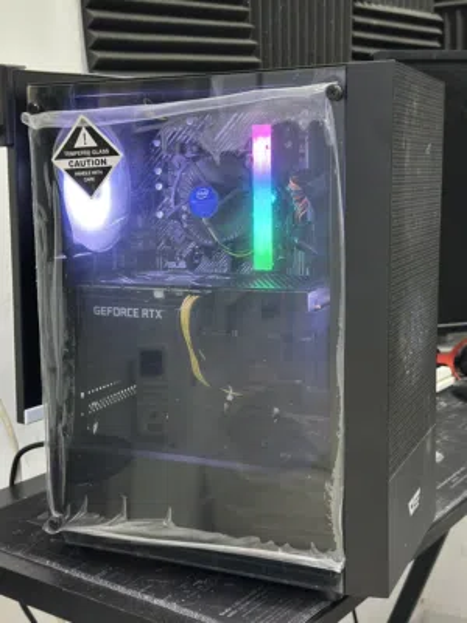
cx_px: 234
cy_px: 312
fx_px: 863
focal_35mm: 48
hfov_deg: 30.3
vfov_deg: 39.7
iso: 1000
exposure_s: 1/29
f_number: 1.78
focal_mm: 6.86
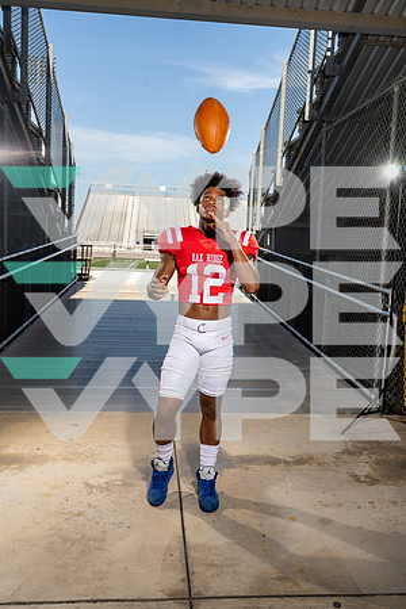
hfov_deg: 40.0
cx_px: 203
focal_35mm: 33
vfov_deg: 57.2
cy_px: 304
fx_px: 558
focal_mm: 33
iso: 160
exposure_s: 1/250
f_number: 8
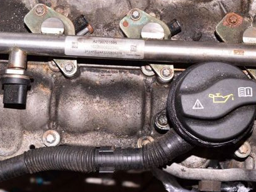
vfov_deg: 18.6
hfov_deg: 24.8
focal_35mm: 79
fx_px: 582
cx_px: 103
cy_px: 63
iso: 1600
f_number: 8
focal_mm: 35
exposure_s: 1/200
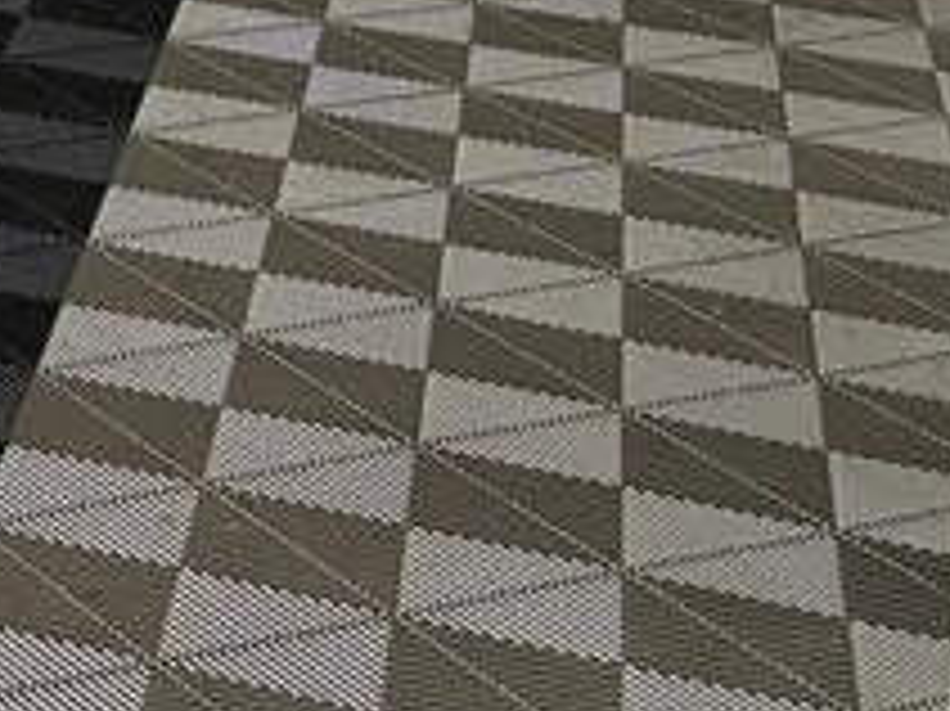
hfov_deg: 13.6
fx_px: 3456
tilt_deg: -9.2
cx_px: -900
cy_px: -572
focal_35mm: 126
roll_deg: -0.8
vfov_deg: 11.0
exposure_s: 1/210
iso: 80
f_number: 1.6
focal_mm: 5.96
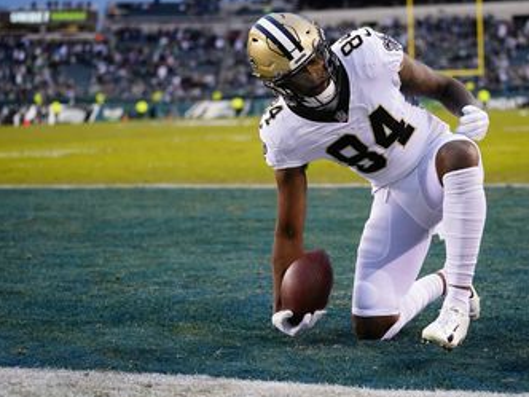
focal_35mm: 81
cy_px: 202
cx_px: 312
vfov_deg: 18.2
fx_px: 1238
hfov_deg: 24.1
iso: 3200
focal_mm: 70
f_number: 2.8
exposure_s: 1/2500
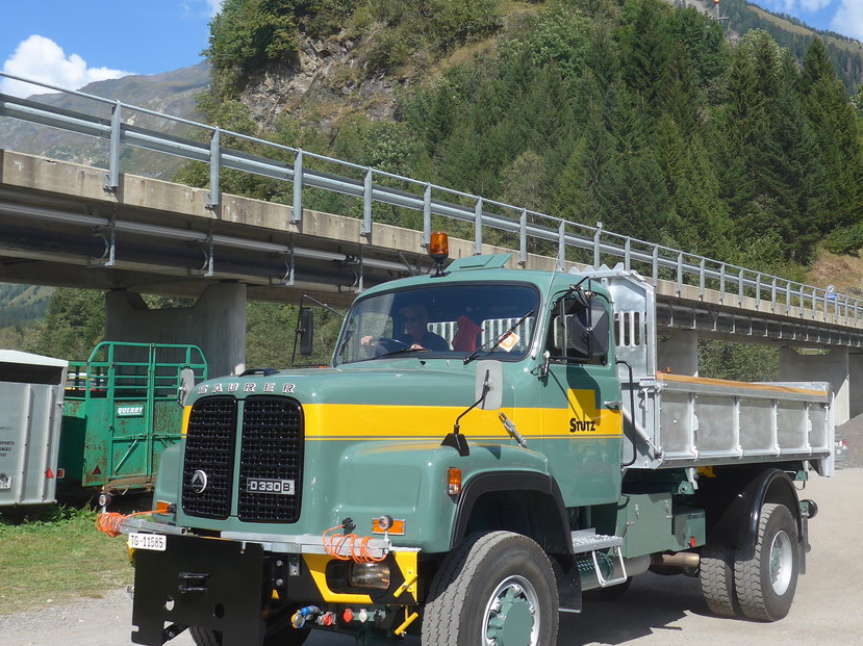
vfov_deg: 34.3
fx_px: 1047
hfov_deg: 44.8
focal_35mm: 42
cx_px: 461
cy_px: 335
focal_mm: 6
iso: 80
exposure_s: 1/1300
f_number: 2.8
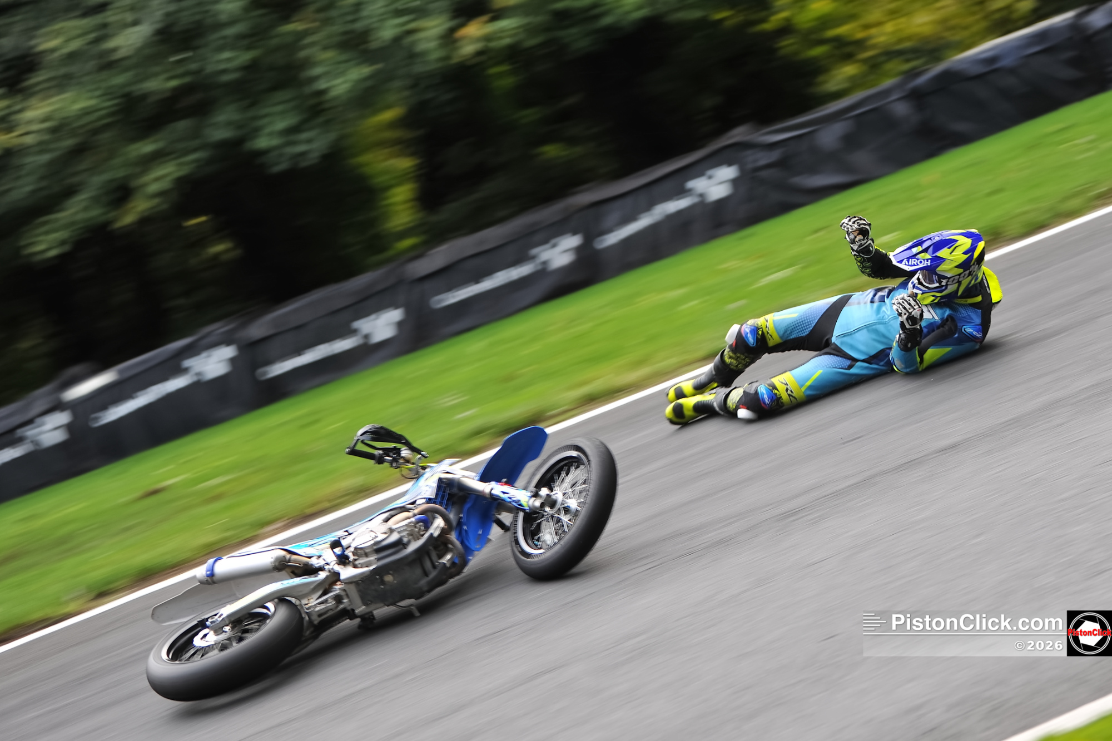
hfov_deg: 26.0
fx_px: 2409
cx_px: 556
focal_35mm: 78
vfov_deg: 17.5
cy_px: 370
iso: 250
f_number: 2.8
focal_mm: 78
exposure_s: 1/160
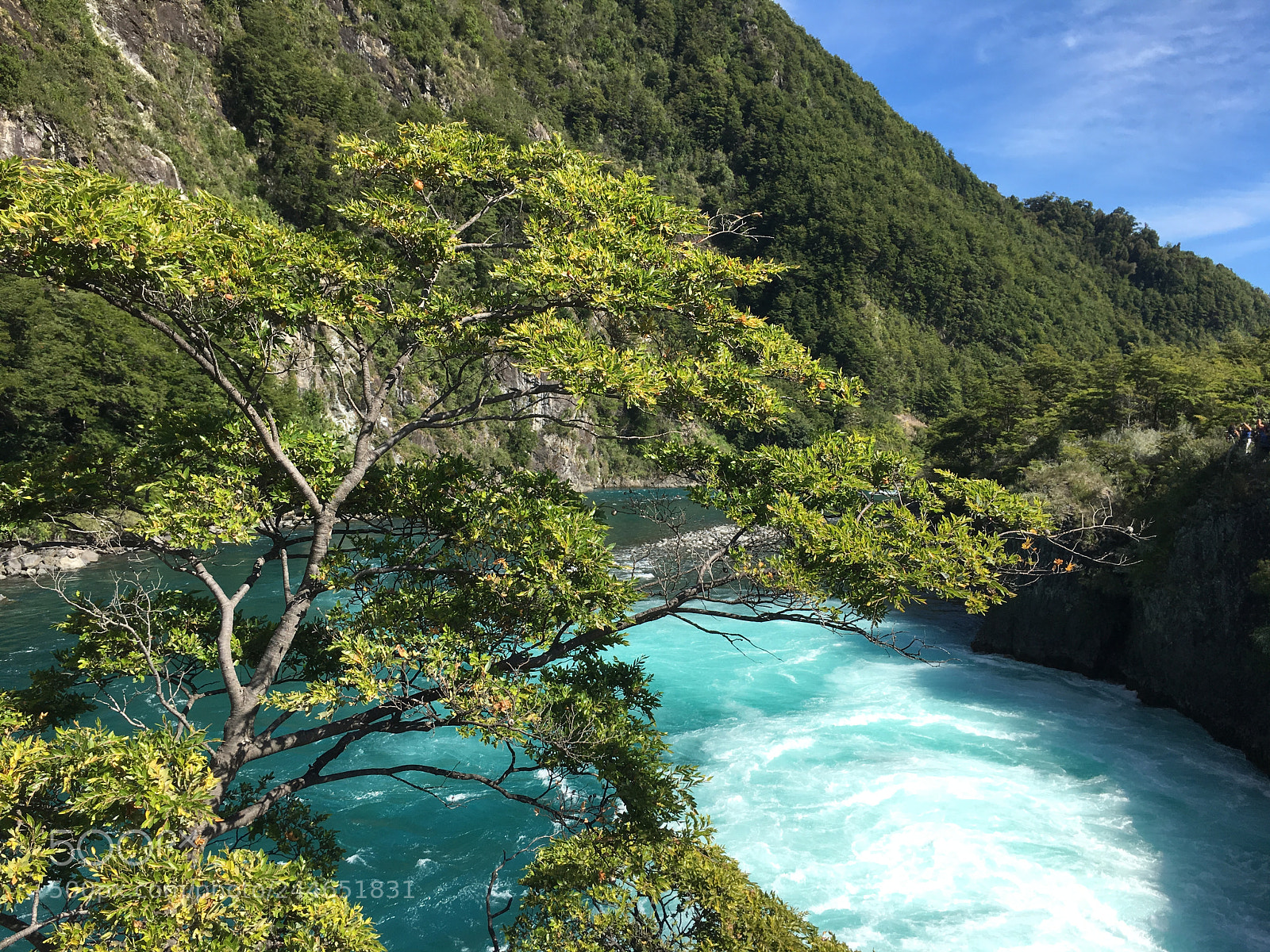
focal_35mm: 29
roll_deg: -0.3
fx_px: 1064
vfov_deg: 48.2
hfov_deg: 61.7
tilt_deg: -2.5
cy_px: 476
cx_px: 635
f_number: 2.2
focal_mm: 4.15
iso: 25
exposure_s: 1/1131
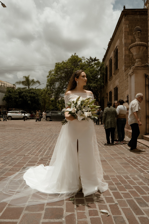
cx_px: 74
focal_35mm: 24
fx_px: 149
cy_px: 112
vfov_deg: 73.7
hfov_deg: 53.1
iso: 160
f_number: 5.6
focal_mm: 16
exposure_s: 1/2000
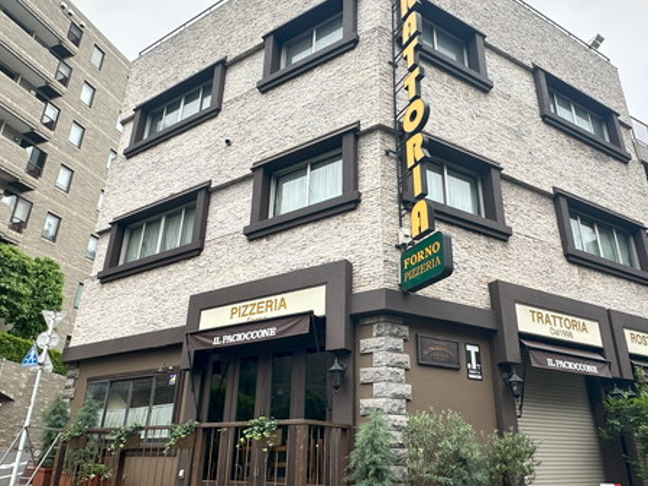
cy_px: 281
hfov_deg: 69.3
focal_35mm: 25
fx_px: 468
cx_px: 350
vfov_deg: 54.6
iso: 40
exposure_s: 1/246
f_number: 2.2
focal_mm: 2.22
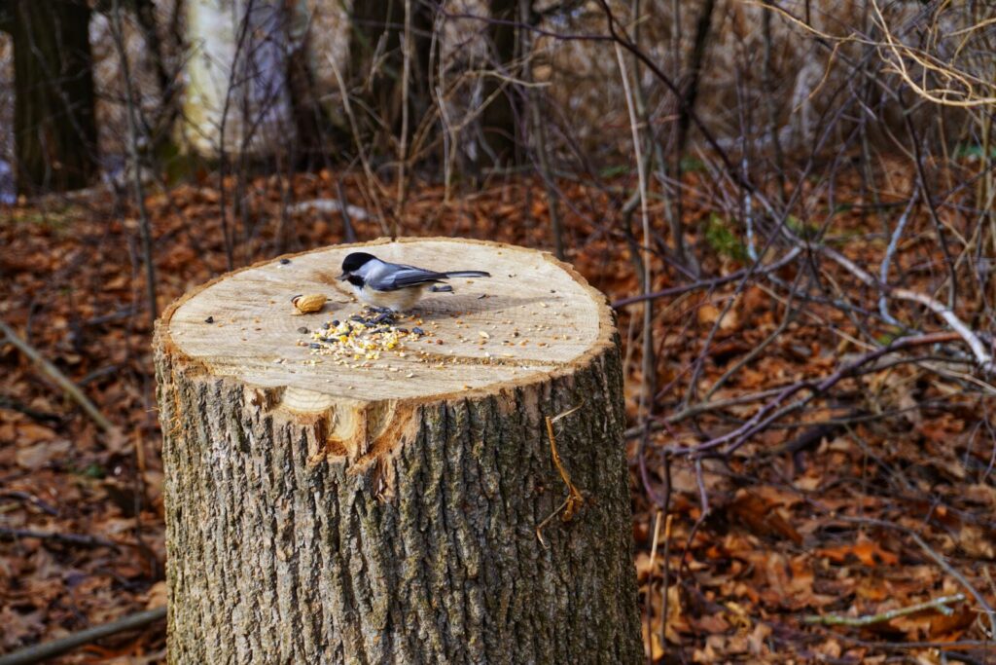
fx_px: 2075
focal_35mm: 75
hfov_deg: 27.0
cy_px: 332
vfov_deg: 18.2
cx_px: 498
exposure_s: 1/100
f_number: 7.1
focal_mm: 50
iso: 100
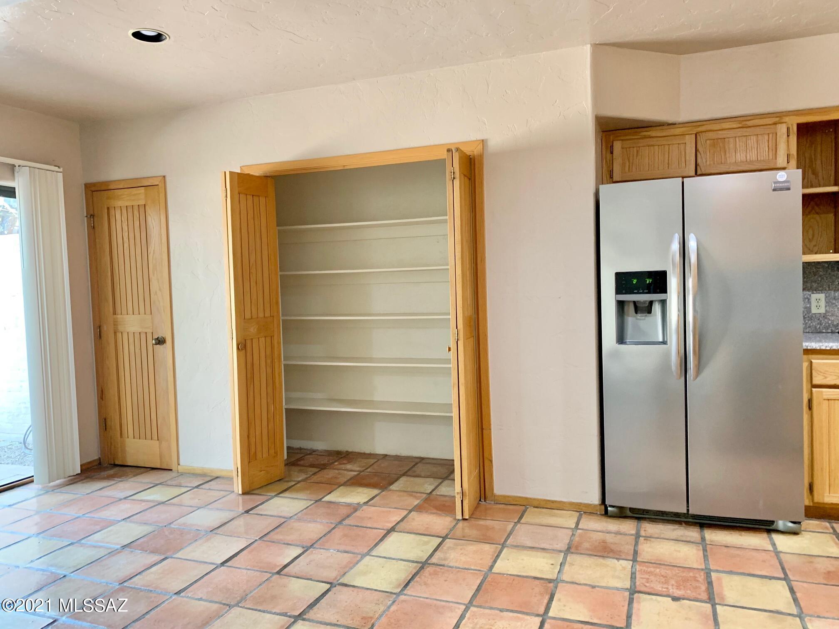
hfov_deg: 67.3
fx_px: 630
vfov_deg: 53.1
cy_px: 314
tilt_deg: -3.2
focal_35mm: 26
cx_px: 420
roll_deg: +2.5
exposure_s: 1/60
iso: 160
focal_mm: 4.25
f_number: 1.8
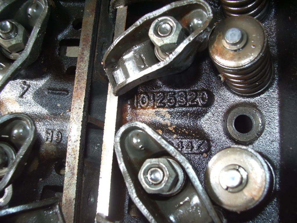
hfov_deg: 52.6
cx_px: 148
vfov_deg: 40.7
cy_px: 112
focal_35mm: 35
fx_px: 300
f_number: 2.6
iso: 100
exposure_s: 1/40
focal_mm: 5.8
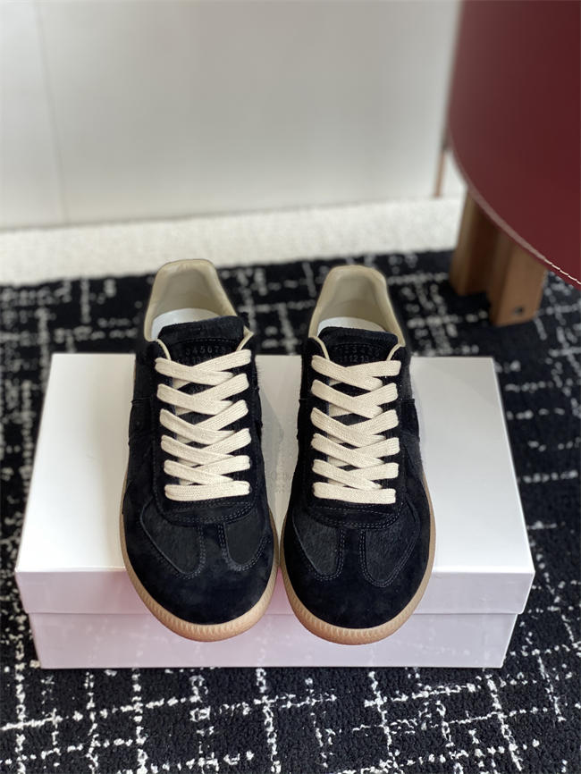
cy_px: 387
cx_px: 290
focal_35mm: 52
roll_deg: -3.7
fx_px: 1163
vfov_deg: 36.8
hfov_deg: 28.0
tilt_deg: -43.0
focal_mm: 6
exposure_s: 1/122
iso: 40
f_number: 2
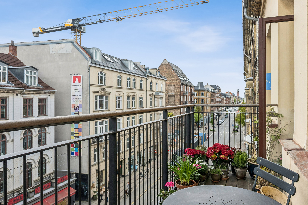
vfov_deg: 49.9
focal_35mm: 26
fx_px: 220
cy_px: 114
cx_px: 167
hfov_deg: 69.8
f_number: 6.3
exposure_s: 1/500
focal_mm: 17.5
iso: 400
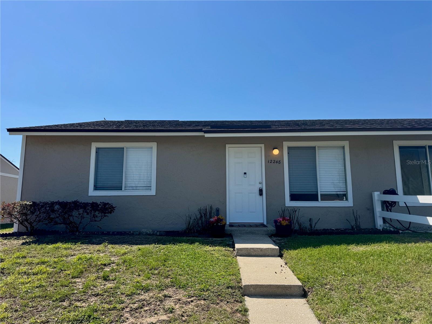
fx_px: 300
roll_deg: -0.9
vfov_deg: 56.8
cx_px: 216
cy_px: 162
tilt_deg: +8.2
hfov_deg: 71.6
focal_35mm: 24
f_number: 1.78
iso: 80
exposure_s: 1/5814
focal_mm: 6.76
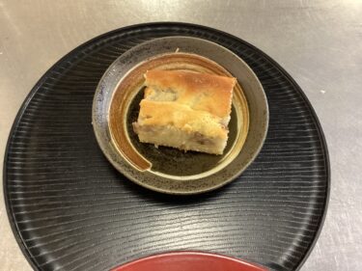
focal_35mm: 31
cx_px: 181
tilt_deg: -67.4
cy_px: 136
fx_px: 324
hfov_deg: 58.4
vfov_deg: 45.4
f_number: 2.4
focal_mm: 3.3
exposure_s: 1/30
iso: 400
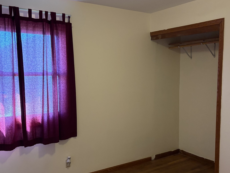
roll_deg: +1.1
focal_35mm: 36
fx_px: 239
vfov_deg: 39.6
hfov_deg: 51.3
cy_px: 95
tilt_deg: -4.5
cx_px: 109
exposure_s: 1/40
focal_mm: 5.96
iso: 400
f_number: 1.6
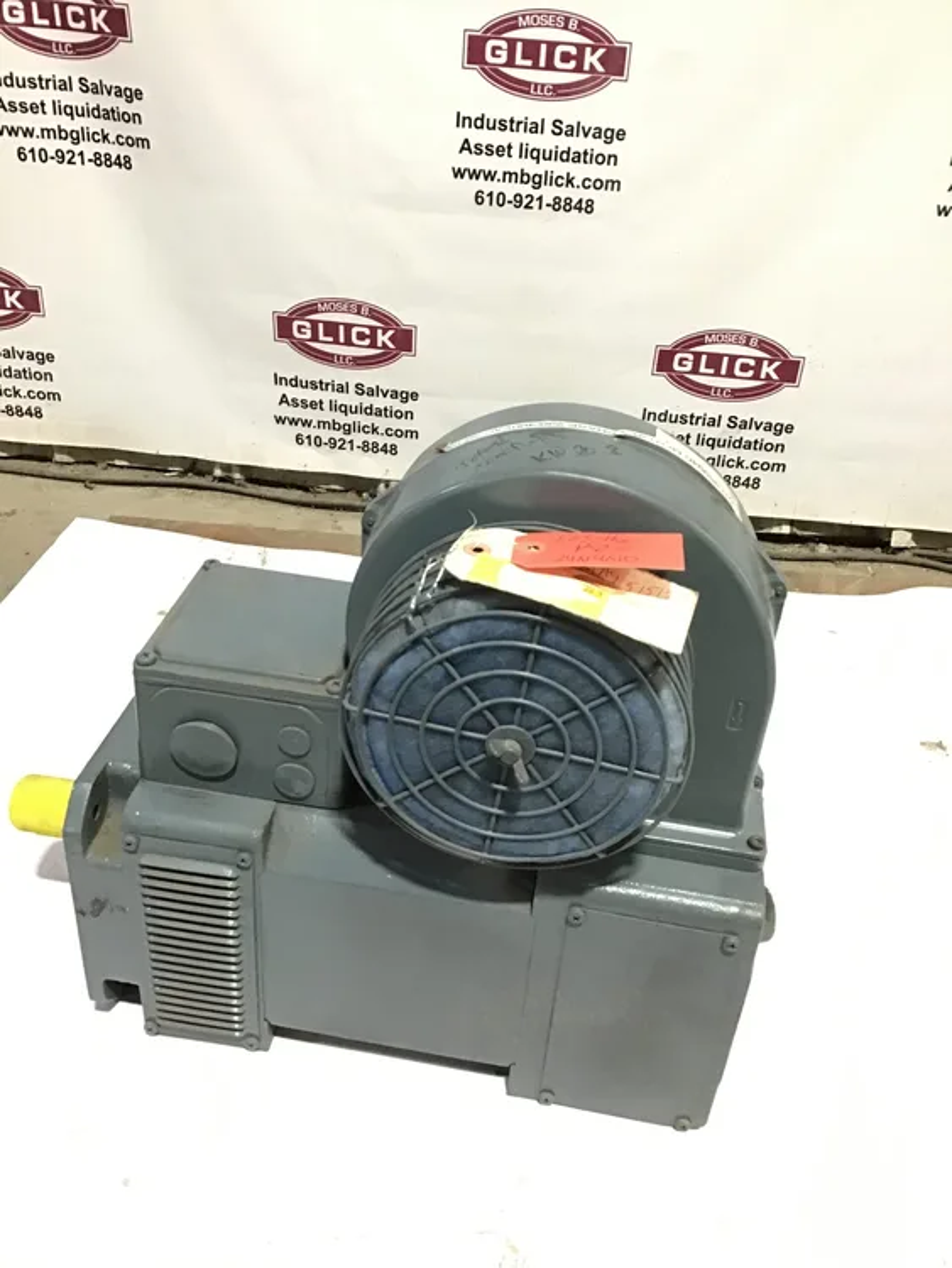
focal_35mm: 31
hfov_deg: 45.5
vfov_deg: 58.3
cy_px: 634
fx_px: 1136
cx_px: 476
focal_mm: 3.3
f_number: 2.4
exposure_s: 1/17
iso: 200
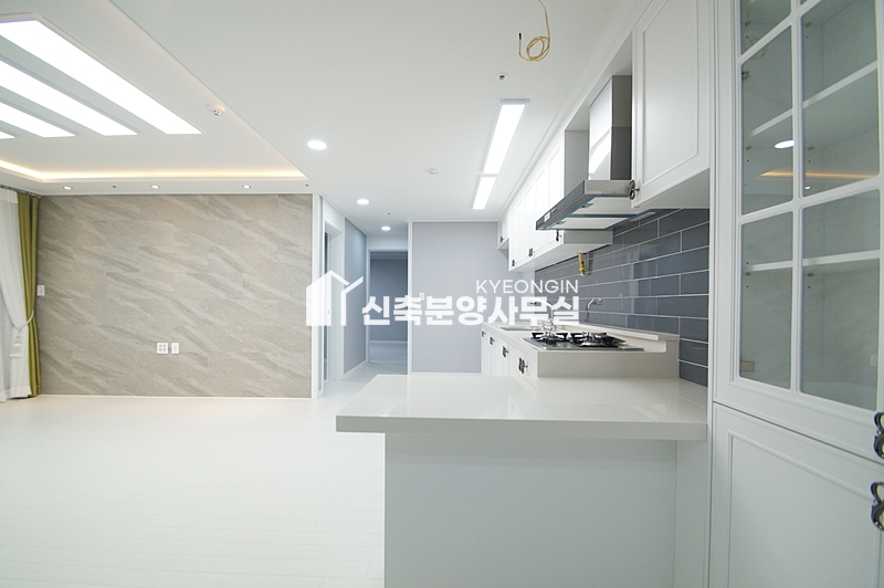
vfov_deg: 77.2
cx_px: 442
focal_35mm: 15
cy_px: 294
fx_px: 368
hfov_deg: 100.4
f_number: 4
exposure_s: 1/160
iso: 800
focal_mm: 10
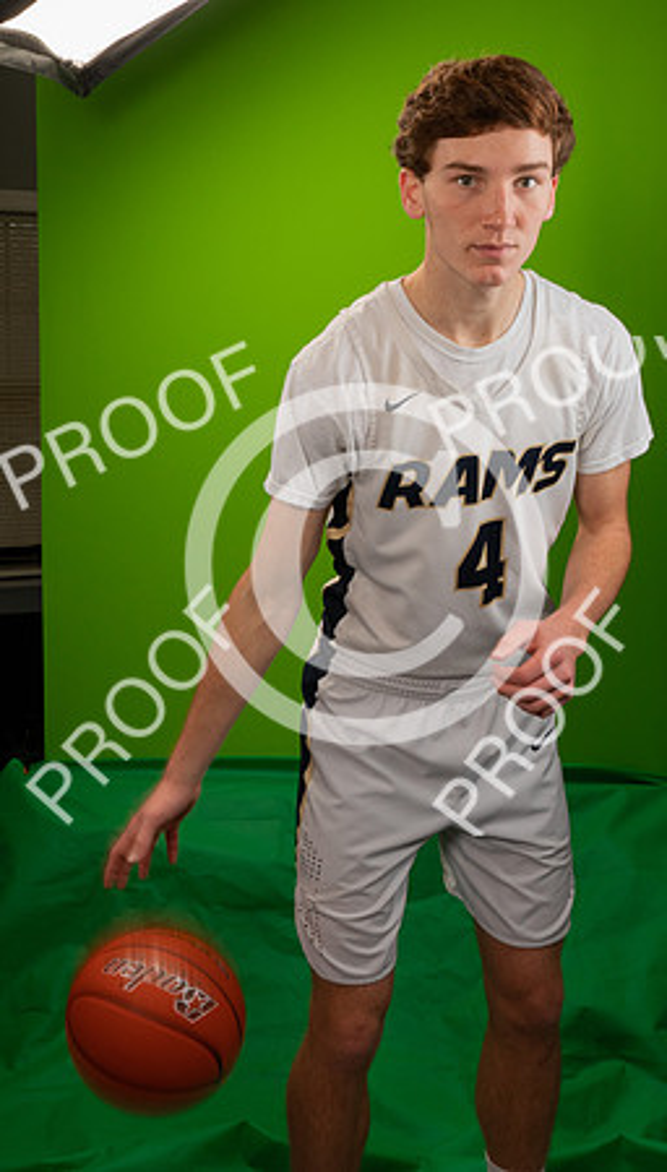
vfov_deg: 46.6
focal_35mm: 43
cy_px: 495
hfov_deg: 27.6
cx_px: 276
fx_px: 1356
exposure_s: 1/60
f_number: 20
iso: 800
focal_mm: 24
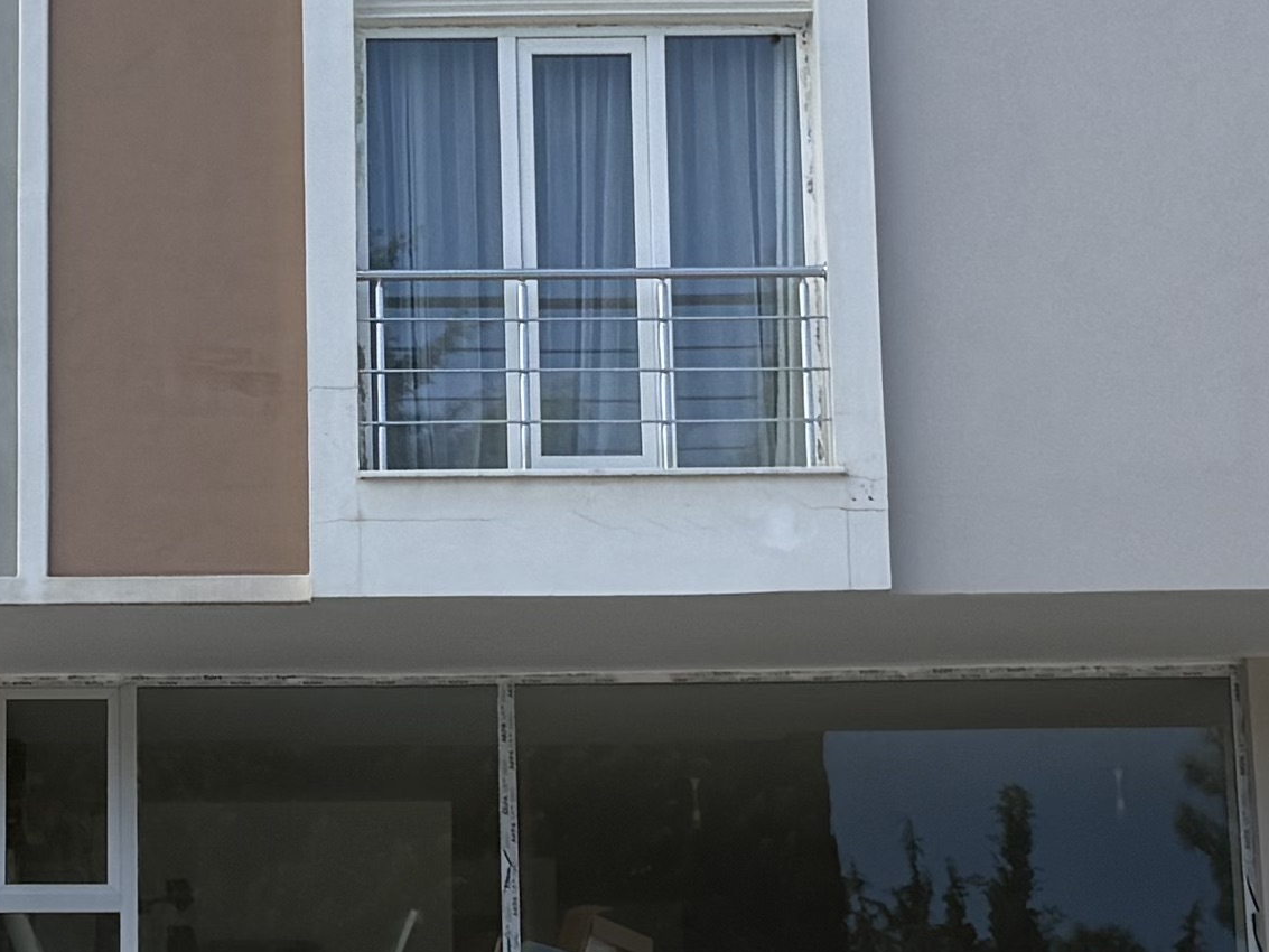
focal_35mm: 121
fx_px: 4436
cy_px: 455
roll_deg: +0.6
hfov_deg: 16.1
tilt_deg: +13.7
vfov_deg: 12.2
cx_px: 211
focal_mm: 6.76
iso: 100
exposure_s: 1/3953
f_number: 1.78
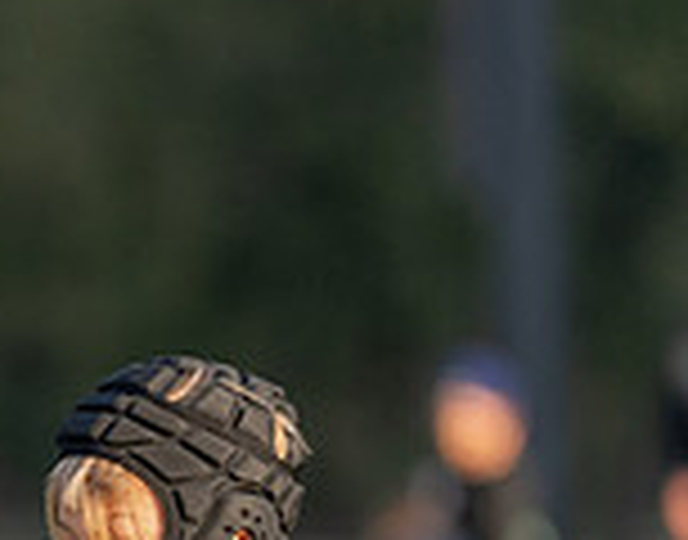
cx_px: -681
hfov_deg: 1.5
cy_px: 793
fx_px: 26734
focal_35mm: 1323
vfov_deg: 1.2
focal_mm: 200
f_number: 2.8
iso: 125
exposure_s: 1/800
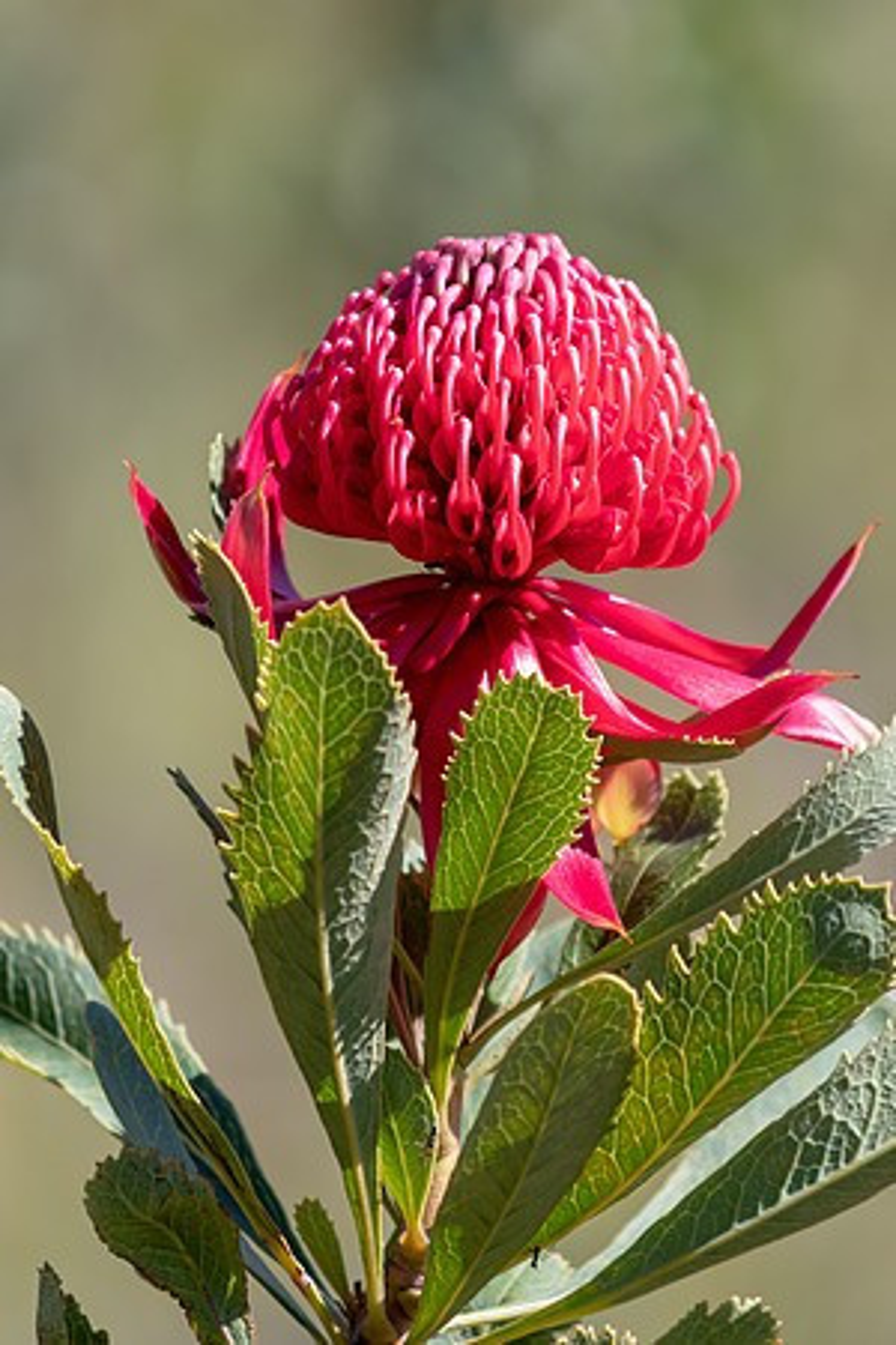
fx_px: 16799
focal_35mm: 450
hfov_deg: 3.1
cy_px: 672
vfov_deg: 4.6
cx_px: 448
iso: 200
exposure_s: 1/320
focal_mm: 300
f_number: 5.6
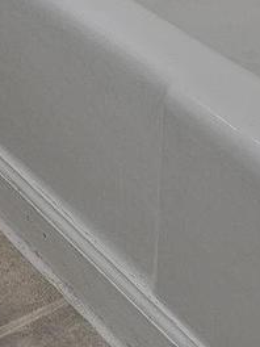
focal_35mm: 134
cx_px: 84
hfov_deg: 11.1
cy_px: -305
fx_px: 1342
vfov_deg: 13.1
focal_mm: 5.4
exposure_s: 1/120
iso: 200
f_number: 1.8
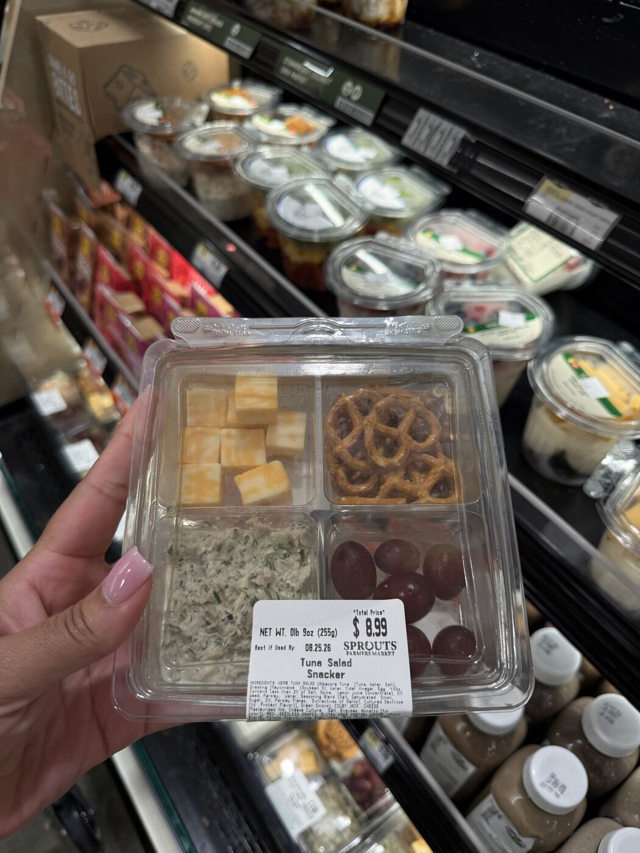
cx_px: 320
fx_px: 592
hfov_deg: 56.8
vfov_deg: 71.6
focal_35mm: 24
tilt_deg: -47.0
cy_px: 426
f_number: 1.78
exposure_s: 1/160
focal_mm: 6.76
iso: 64
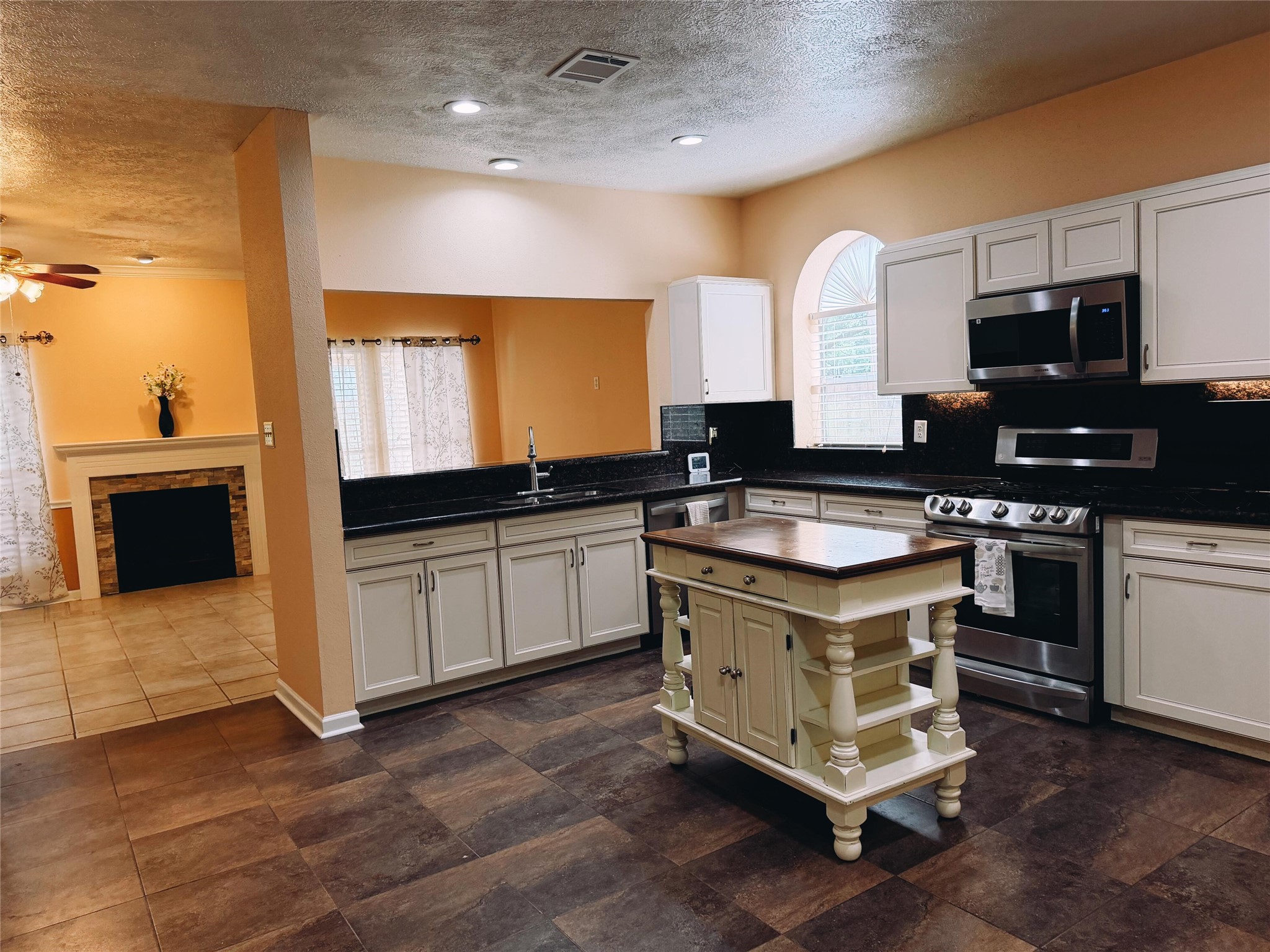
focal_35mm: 24
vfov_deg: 56.8
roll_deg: +3.0
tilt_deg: -5.4
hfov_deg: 71.6
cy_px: 476
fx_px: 881
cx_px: 635
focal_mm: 6.76
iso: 200
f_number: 1.78
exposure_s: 1/168
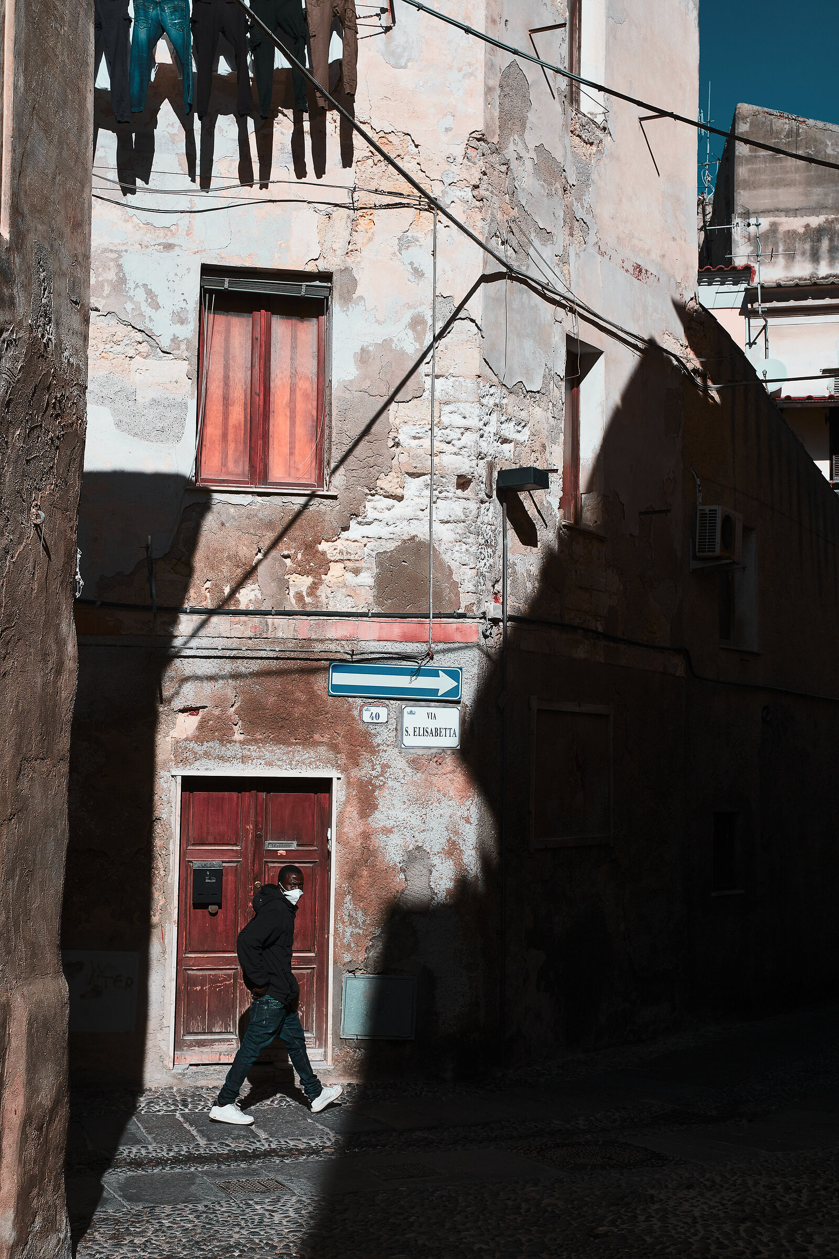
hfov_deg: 27.0
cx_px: 420
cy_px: 630
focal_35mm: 50
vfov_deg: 39.6
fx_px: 1748
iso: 250
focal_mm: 33
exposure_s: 1/2000
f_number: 6.4
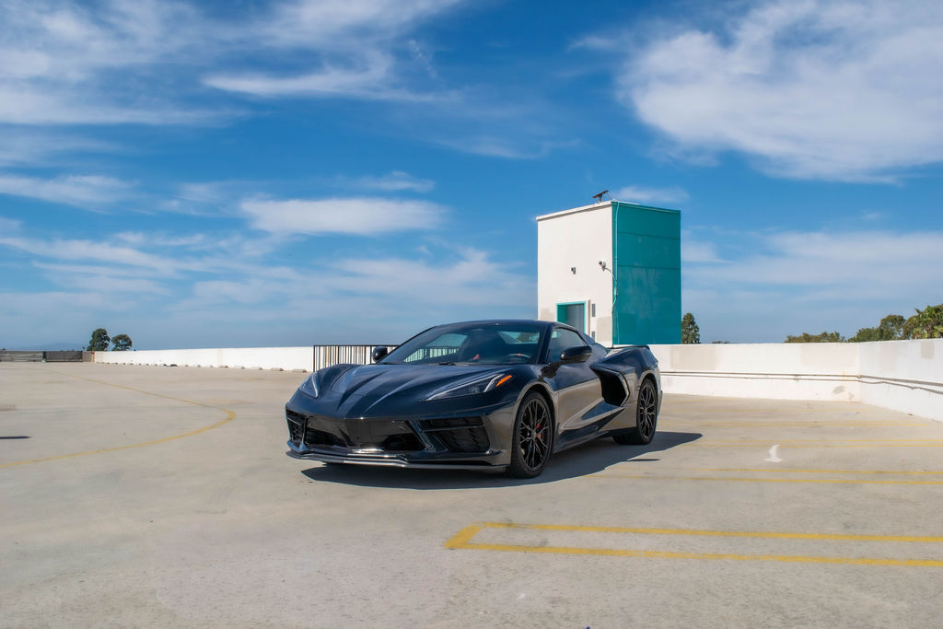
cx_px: 472
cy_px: 314
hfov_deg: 57.2
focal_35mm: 33
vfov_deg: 40.0
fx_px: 864
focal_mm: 22
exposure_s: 1/500
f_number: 11
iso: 200
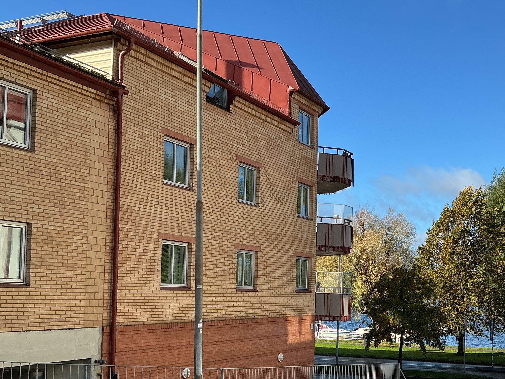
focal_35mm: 46
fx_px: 671
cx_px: 360
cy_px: 269
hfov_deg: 40.4
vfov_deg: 31.1
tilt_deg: +2.4
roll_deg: -2.5
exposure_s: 1/1144
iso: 25
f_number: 1.8
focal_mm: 3
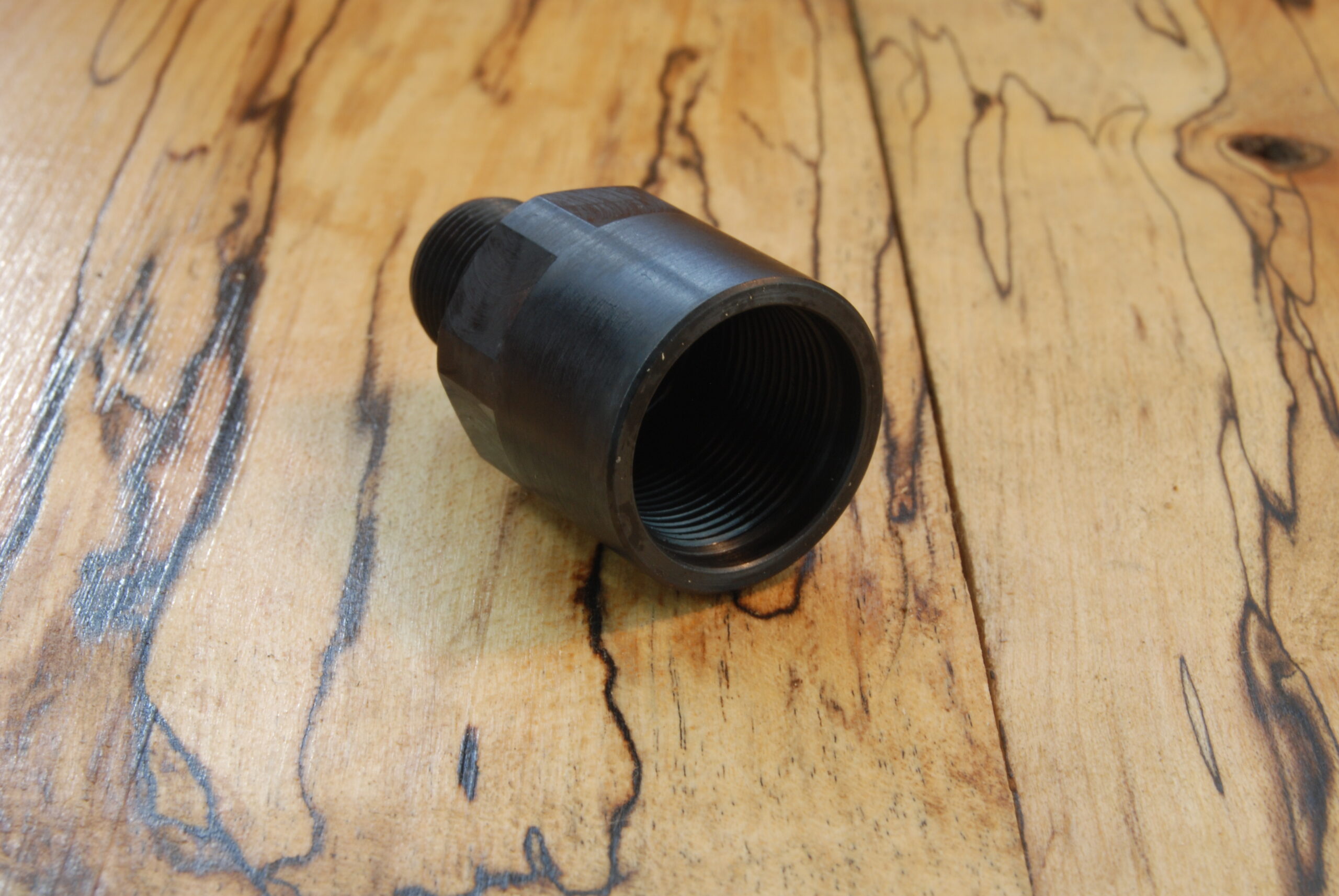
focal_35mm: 82
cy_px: 448
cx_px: 670
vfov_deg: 16.6
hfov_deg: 24.6
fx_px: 3072
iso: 200
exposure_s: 1/8
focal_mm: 55
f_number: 20
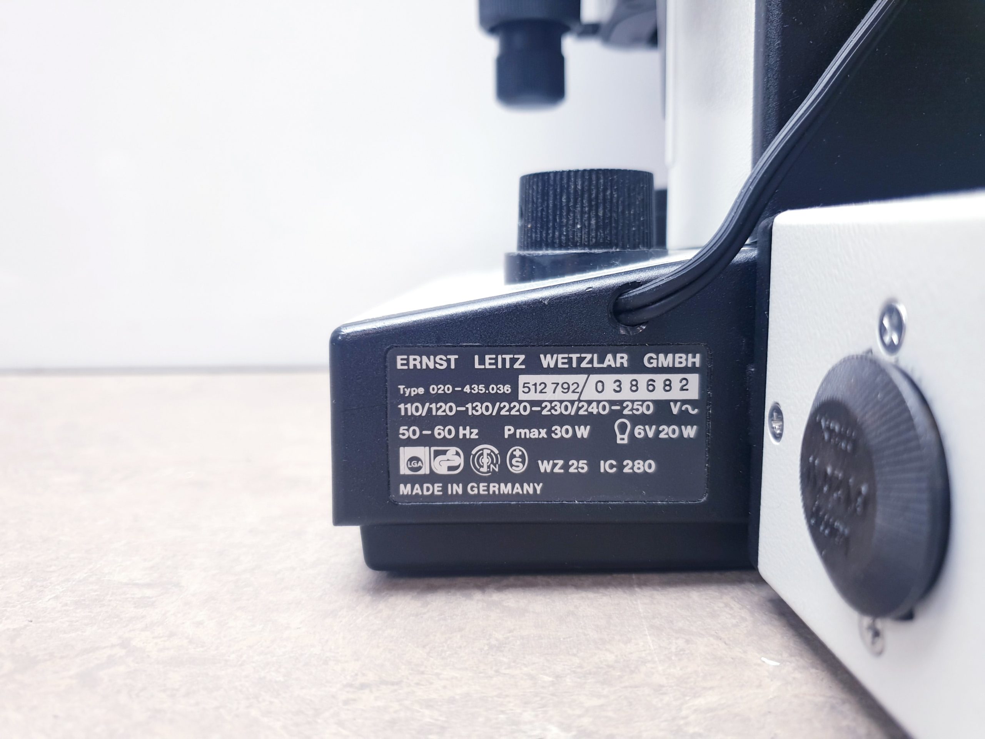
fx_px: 740
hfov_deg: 67.3
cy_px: 370
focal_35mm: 26
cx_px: 492
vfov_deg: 53.1
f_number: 1.5
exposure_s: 1/50
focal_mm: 4.3
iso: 64
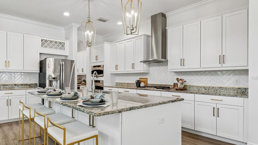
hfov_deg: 82.4
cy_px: 78
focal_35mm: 21
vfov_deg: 53.5
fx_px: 144
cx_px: 98
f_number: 7.1
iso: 100
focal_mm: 10
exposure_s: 1/5
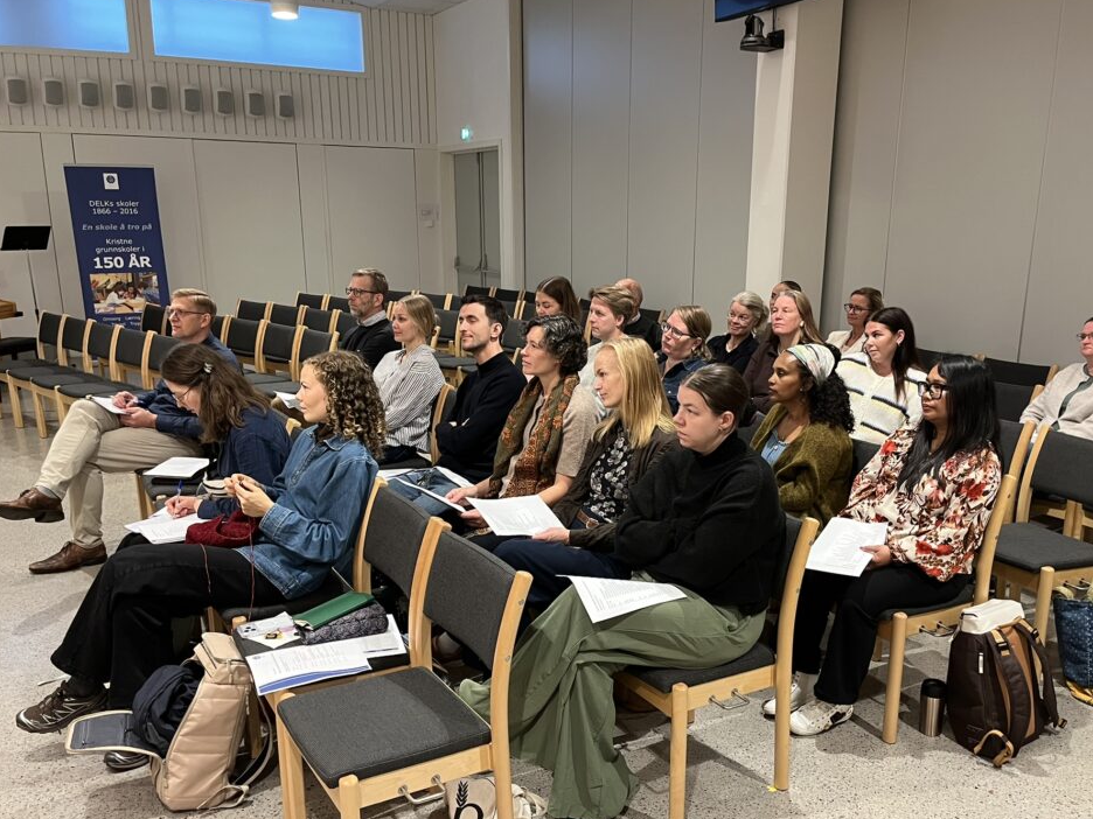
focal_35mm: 30
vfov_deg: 46.7
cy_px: 457
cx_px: 586
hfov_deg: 59.9
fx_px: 947
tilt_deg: -14.9
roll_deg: -0.3
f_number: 1.6
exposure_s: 1/59
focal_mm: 5.1
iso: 250
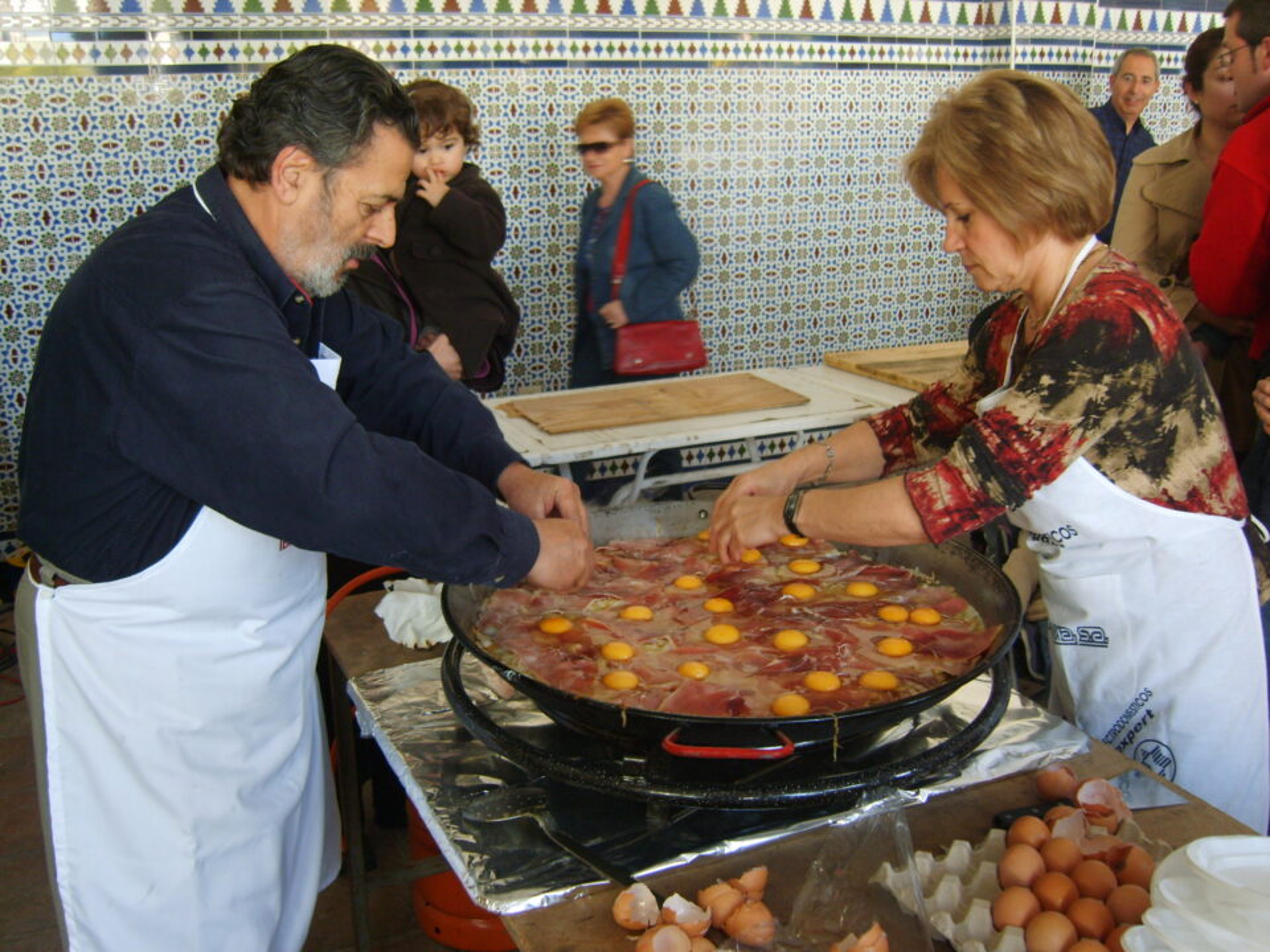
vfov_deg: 40.7
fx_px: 1284
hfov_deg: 52.6
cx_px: 635
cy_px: 476
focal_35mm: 35
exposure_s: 1/30
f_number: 2.8
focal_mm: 7.4
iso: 123
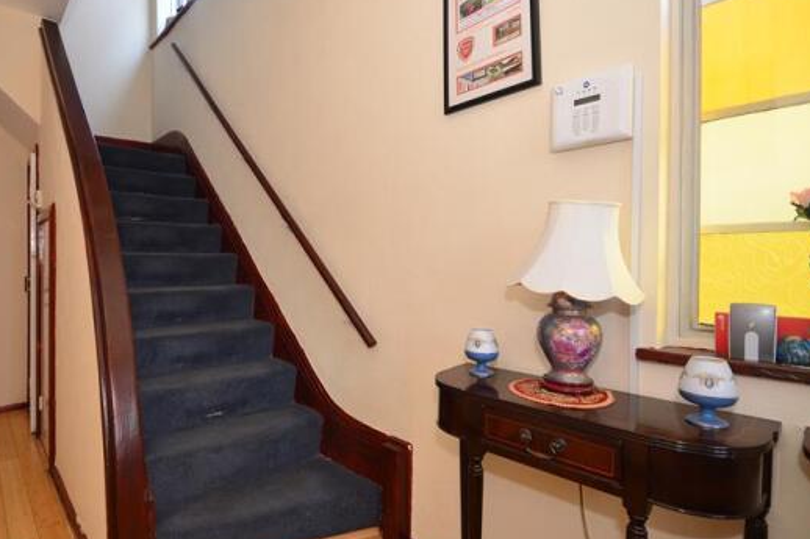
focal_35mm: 19
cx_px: 319
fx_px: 427
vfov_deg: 64.5
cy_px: 270
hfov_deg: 85.7
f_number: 6.3
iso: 200
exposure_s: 1/13
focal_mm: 10
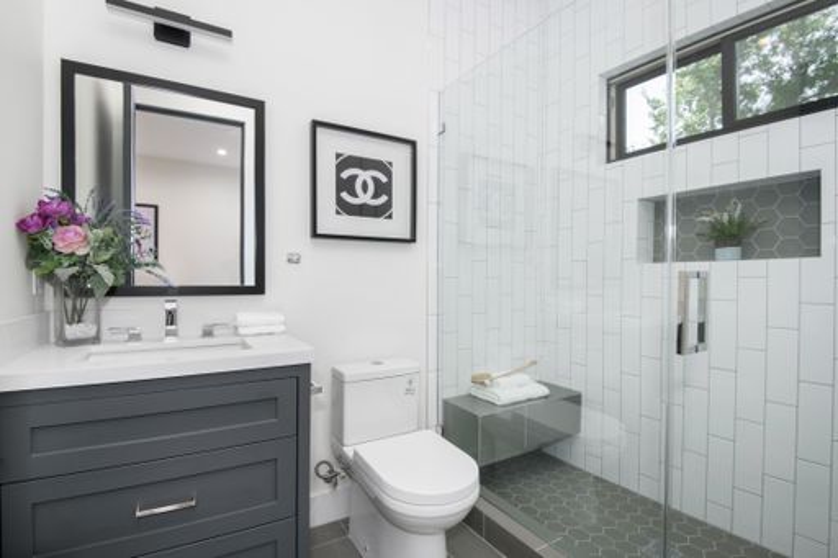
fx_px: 372
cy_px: 279
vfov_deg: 73.7
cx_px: 419
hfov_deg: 96.8
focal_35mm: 16
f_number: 8
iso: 320
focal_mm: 16
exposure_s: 1/100
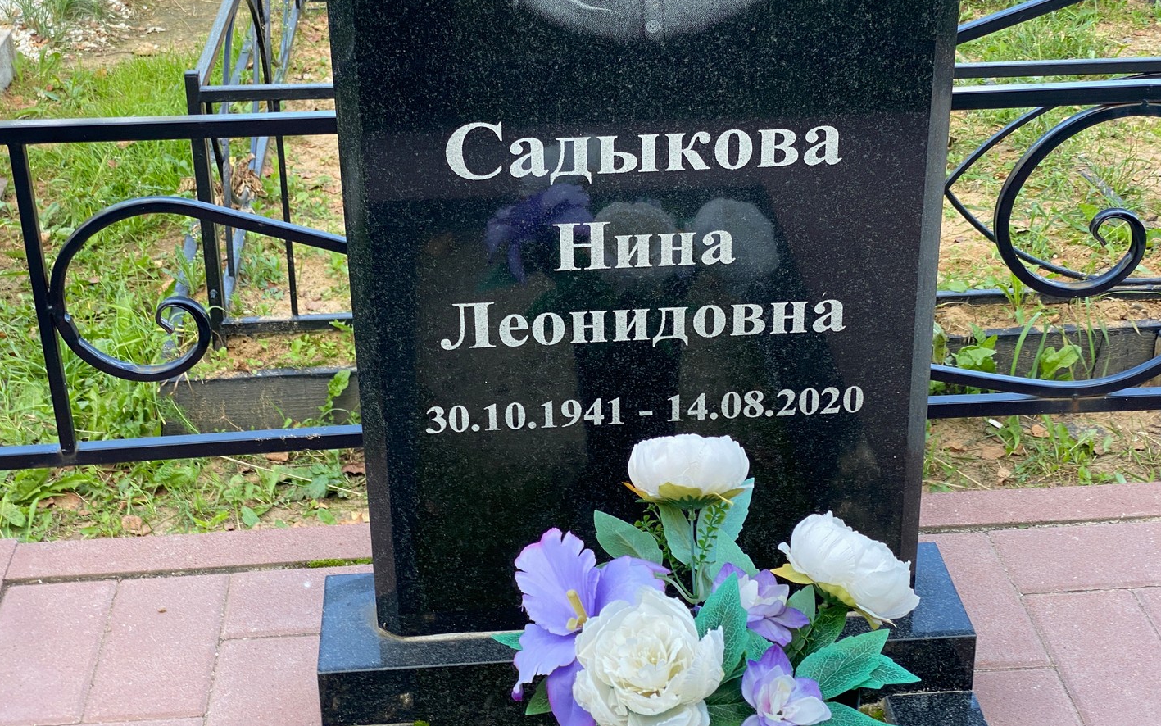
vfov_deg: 23.1
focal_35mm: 56
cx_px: 587
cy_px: 288
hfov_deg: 36.3
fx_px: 1772
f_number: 2
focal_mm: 6
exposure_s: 1/148
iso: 20
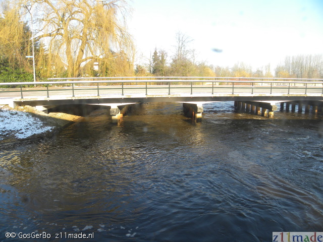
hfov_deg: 67.3
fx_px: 243
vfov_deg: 53.1
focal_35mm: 26
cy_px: 121
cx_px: 162
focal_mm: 4.6
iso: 64
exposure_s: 1/163
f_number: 4
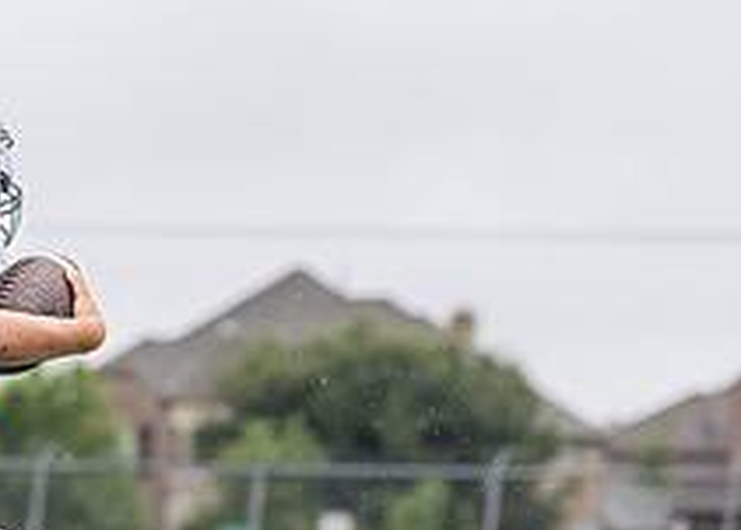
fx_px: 6528
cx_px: 71
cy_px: 492
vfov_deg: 4.6
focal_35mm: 310
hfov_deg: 6.5
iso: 400
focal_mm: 88
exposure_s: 1/1250
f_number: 2.8
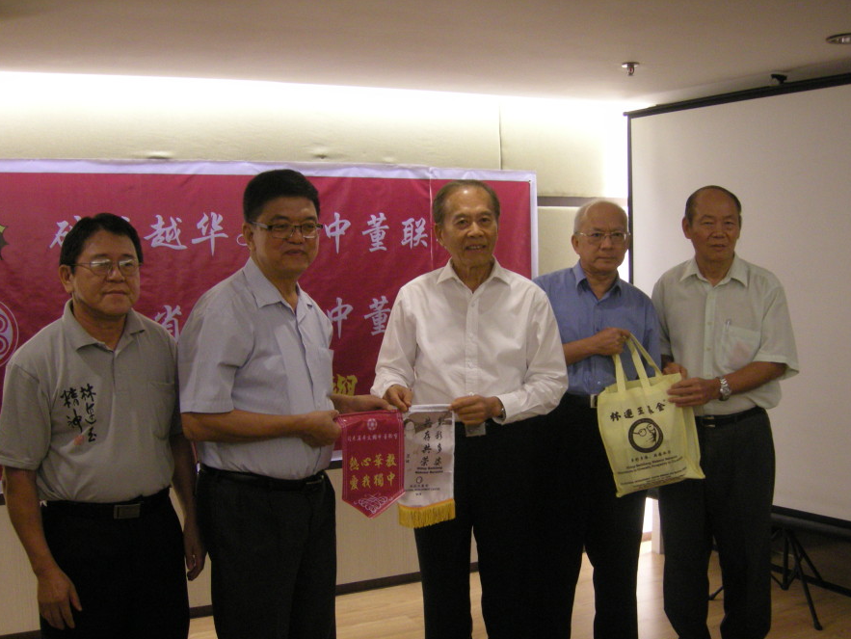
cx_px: 455
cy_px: 371
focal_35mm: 42
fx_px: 1033
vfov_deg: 34.3
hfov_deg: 44.7
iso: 326
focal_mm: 7.5
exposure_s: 1/41.5
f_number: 2.7
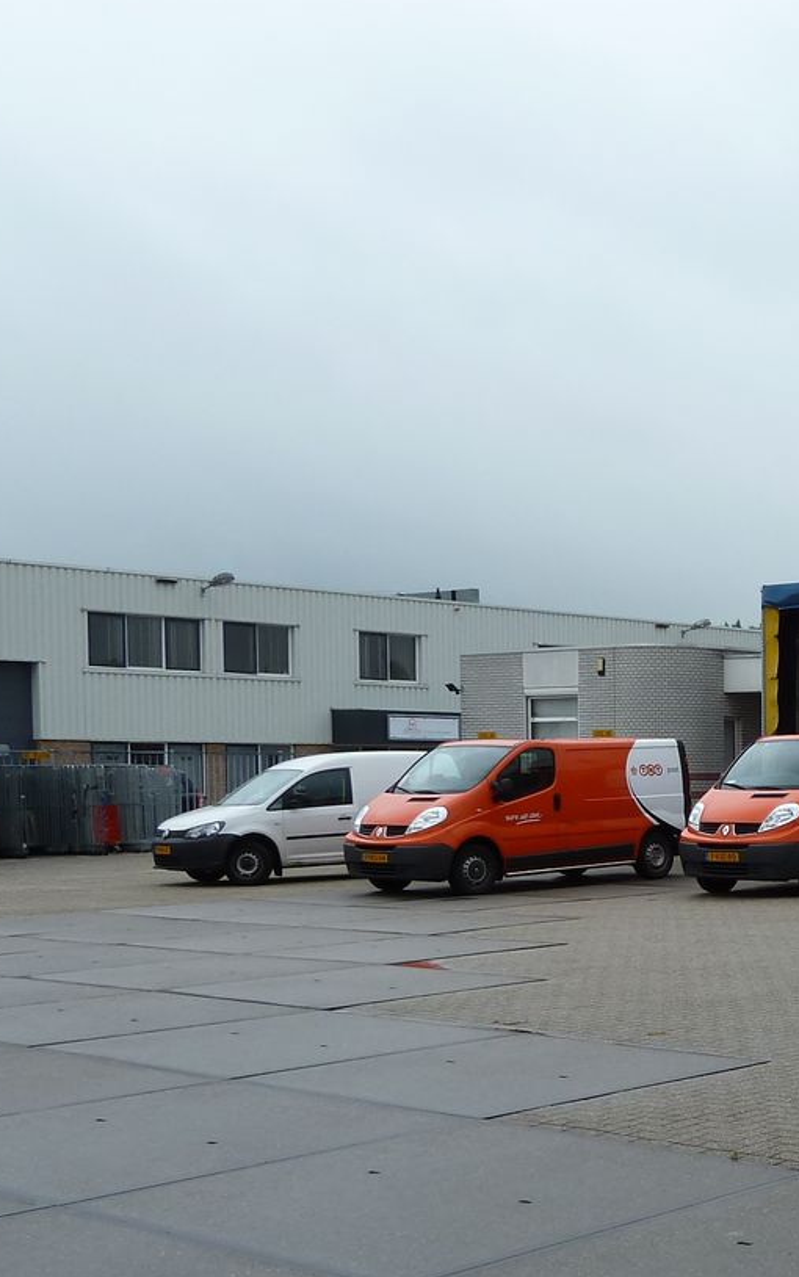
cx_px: 1054
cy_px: 893
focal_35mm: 52
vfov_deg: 38.2
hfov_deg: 22.2
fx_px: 1810
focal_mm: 4.1
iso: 80
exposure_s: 1/160
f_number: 4
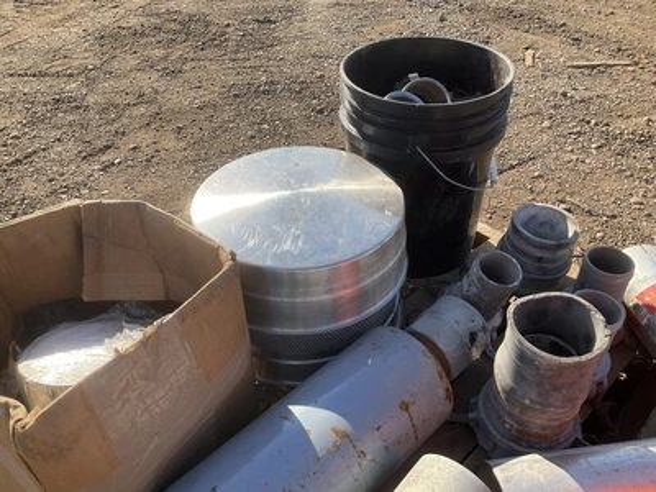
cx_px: 328
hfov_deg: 61.7
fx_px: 550
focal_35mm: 29
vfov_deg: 48.2
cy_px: 246
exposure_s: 1/829
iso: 25
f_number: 1.8
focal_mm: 3
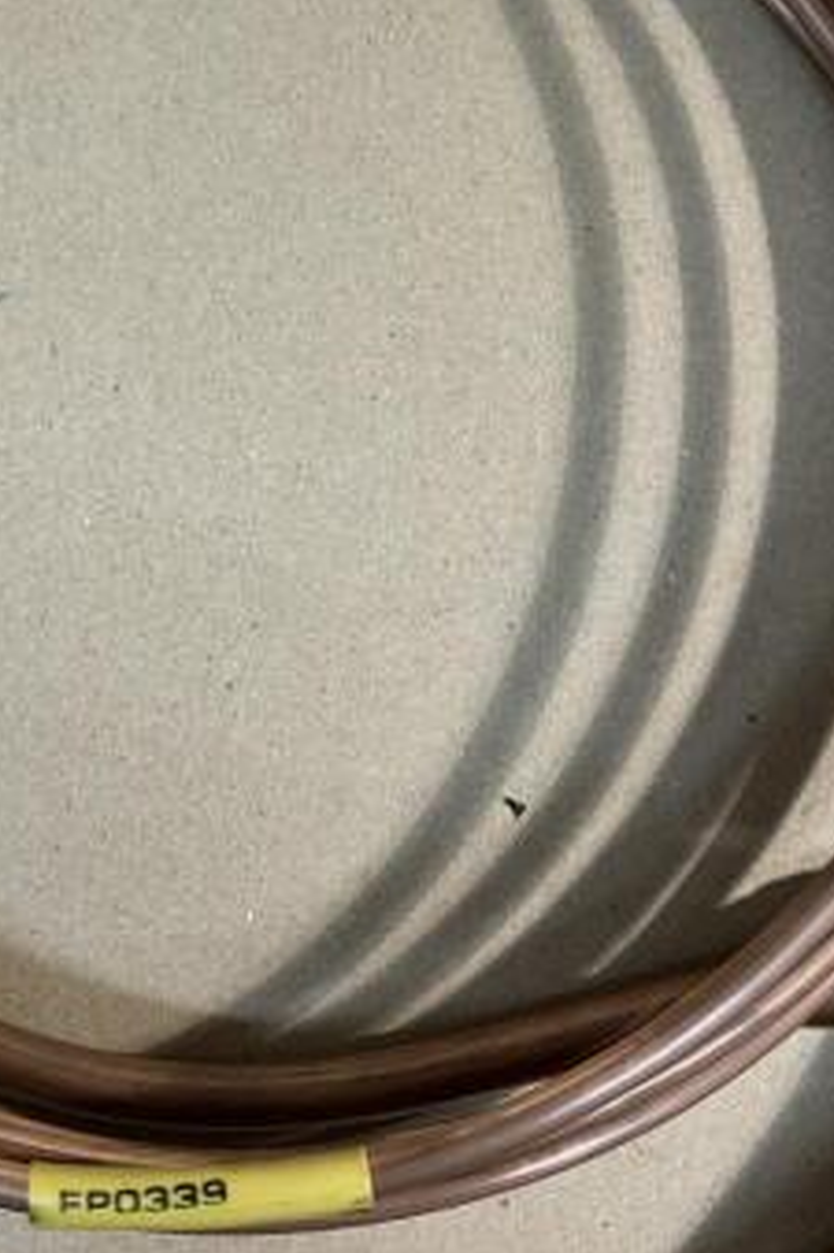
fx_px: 1600
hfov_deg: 28.9
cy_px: 499
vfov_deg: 42.5
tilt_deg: -77.6
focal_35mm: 46
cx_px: 237
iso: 125
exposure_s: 1/50
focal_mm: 3.99
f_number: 1.8
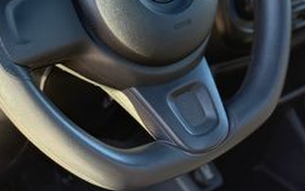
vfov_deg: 13.1
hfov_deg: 21.2
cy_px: -14
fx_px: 815
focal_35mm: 98
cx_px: 160
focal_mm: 6.76
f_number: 1.78
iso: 160
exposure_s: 1/242
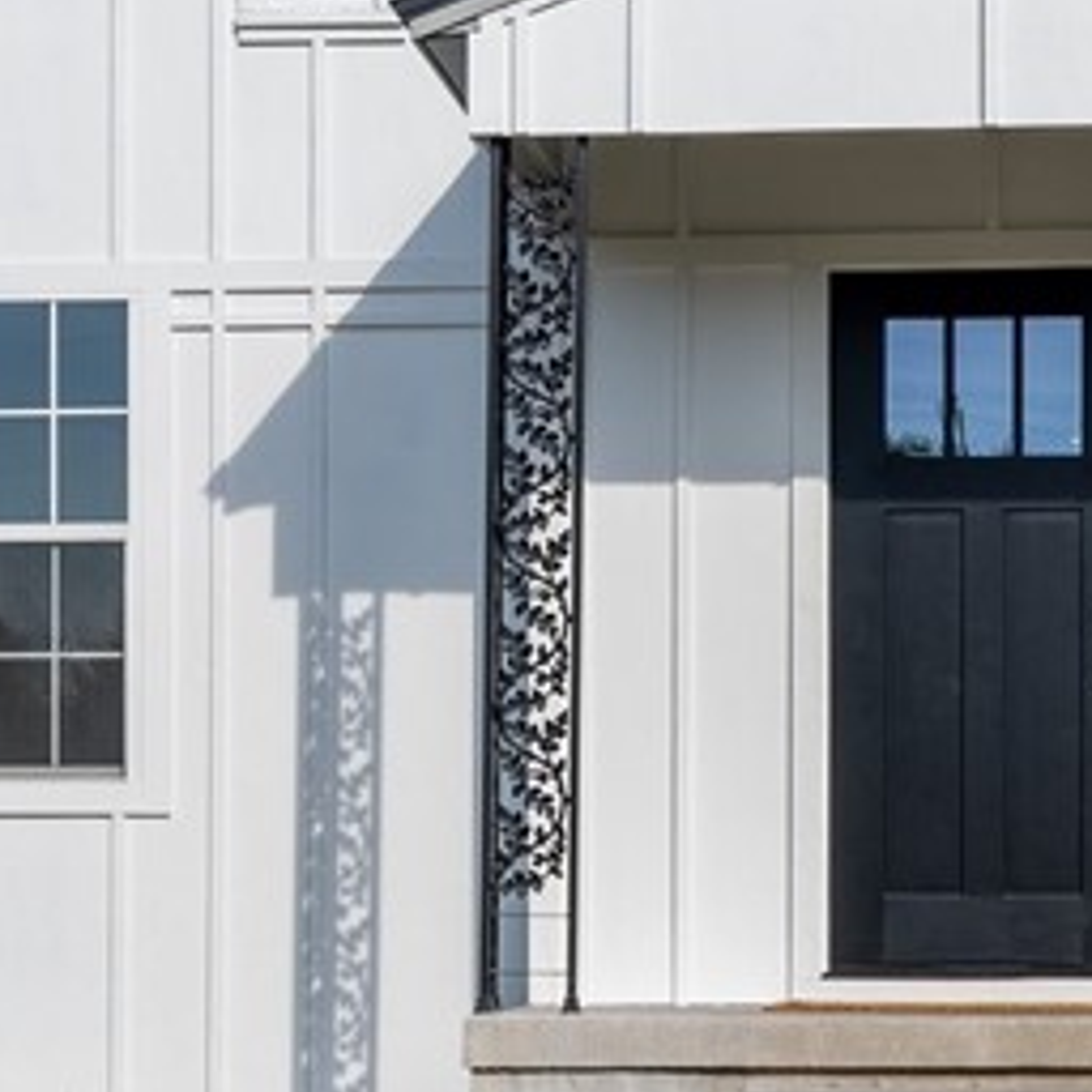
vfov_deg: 16.1
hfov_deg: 16.1
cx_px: 633
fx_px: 3855
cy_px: 806
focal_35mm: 108
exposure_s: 1/160
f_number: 10
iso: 80
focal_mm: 30
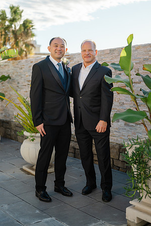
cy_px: 113
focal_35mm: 50
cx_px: 76
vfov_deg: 39.6
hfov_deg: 27.0
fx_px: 315
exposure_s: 1/1000
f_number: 1.8
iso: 64
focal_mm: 50
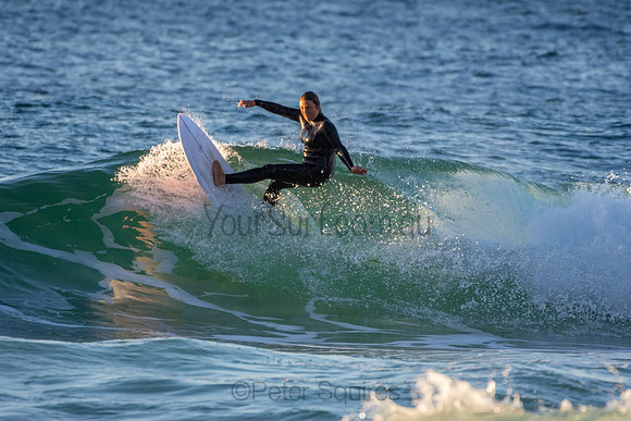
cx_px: 316
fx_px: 13148
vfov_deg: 1.8
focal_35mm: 750
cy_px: 210
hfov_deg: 2.7
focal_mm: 500
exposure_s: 1/1250
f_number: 5.6
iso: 900
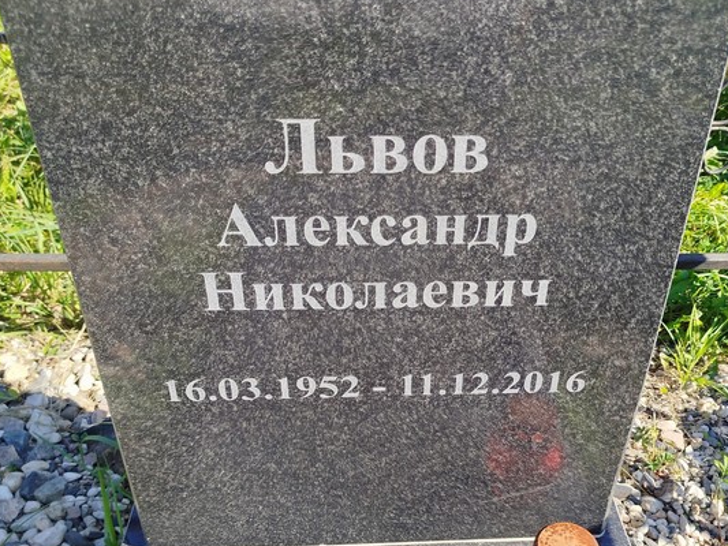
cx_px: 415
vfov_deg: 39.3
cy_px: 356
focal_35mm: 36
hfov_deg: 51.2
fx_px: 757
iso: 50
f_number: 1.7
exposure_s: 1/493
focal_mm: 5.31
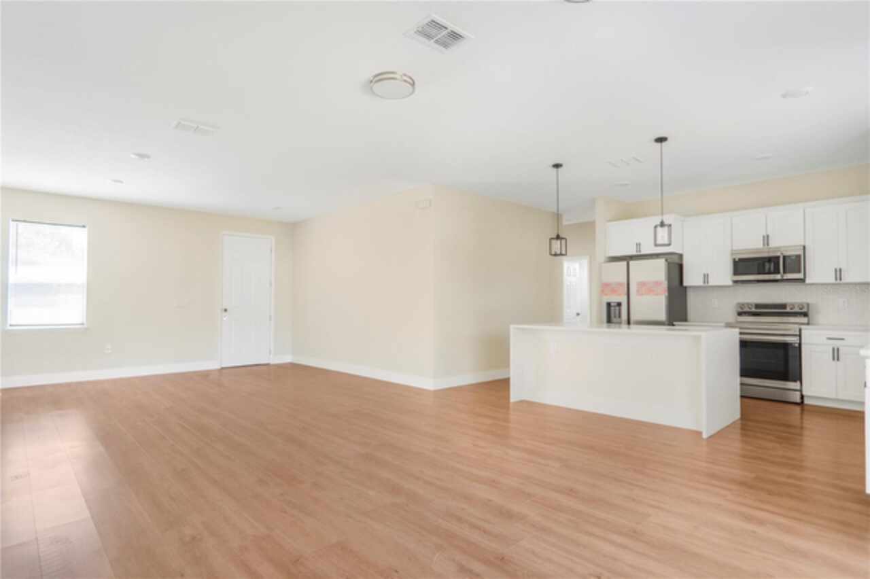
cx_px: 435
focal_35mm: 18
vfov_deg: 67.3
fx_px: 435
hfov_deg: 90.0
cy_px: 290
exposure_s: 1/30
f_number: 2
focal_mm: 12
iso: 100
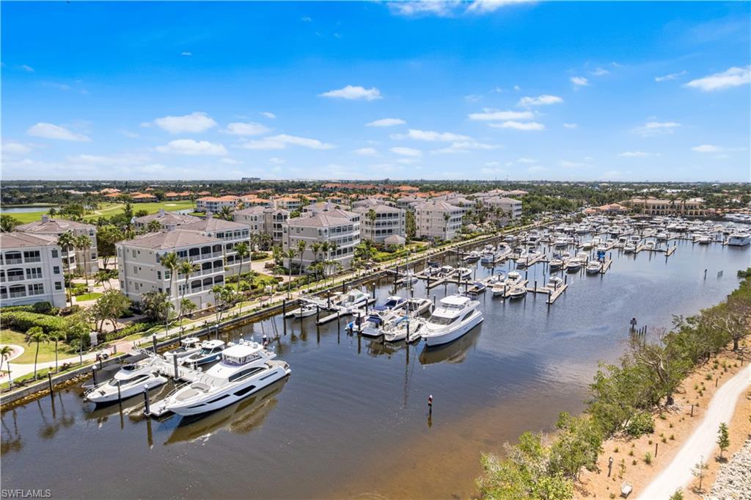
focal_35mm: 22
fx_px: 459
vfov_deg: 57.1
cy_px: 250
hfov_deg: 78.6
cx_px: 376
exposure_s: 1/400
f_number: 2.8
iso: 110
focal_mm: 8.38
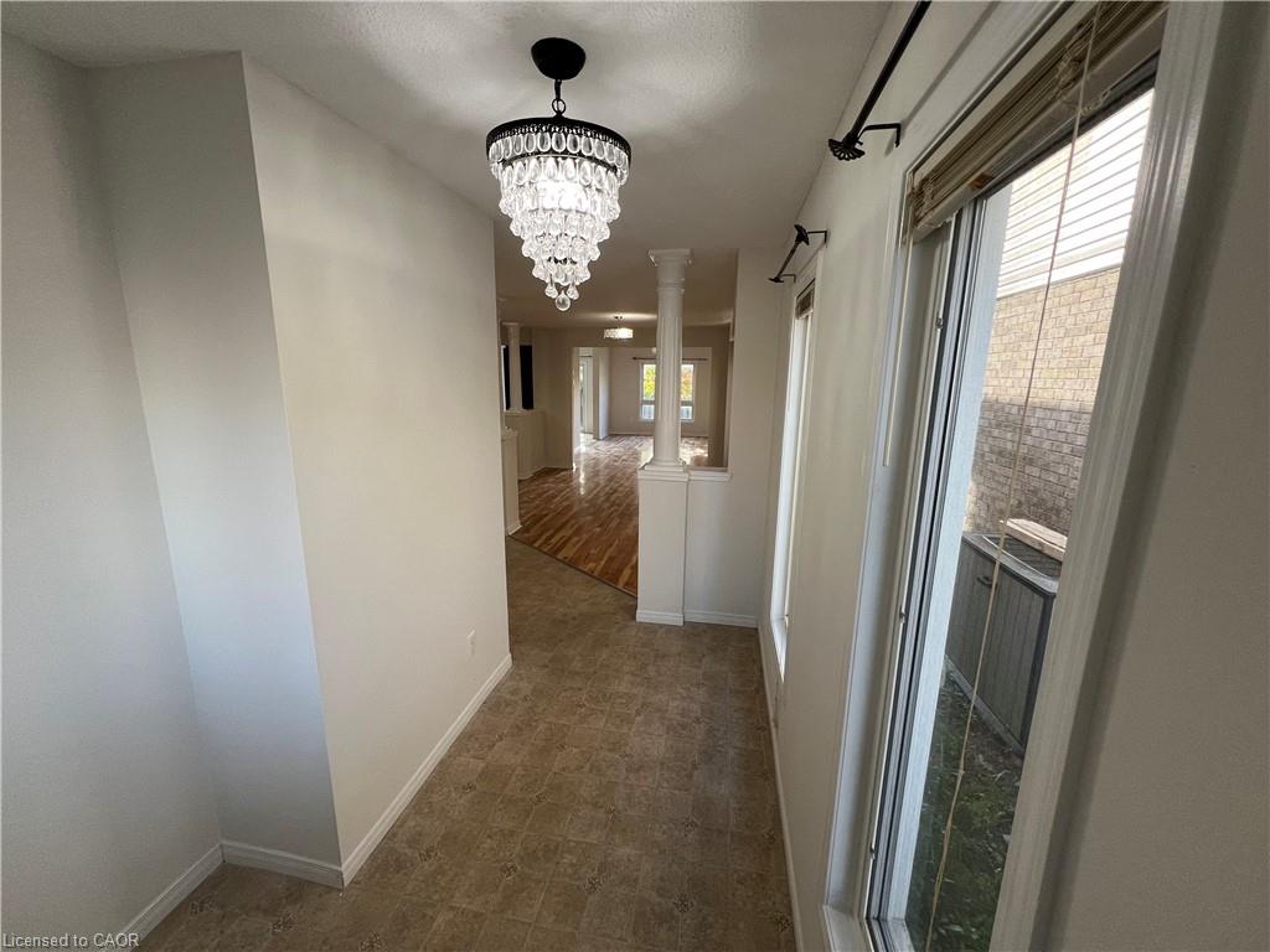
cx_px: 635
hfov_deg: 106.2
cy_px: 476
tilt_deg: -11.6
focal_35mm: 13
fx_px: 477
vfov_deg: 89.9
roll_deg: -0.7
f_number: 1.8
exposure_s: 1/99
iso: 80
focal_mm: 1.57
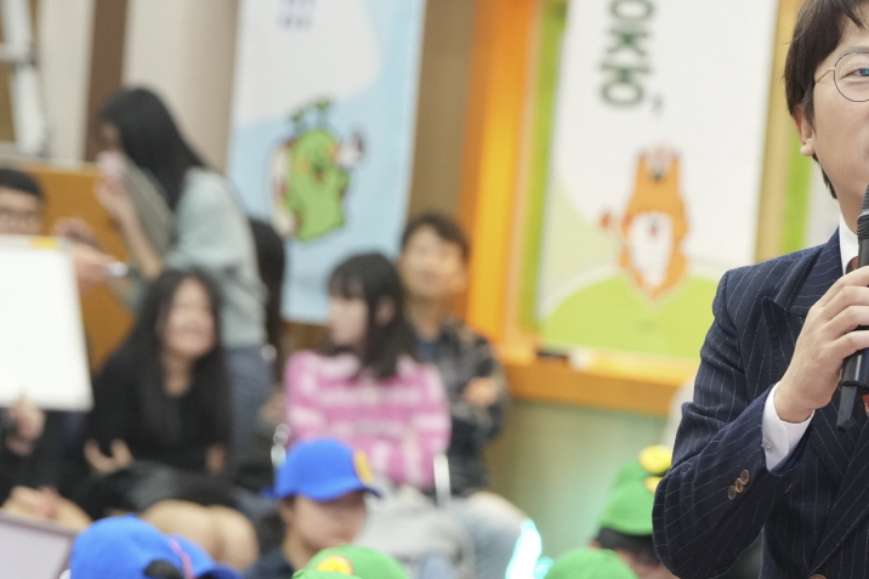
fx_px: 6612
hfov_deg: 7.5
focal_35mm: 274
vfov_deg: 5.0
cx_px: 615
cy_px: 700
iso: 2500
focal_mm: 109
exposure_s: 1/160
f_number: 4
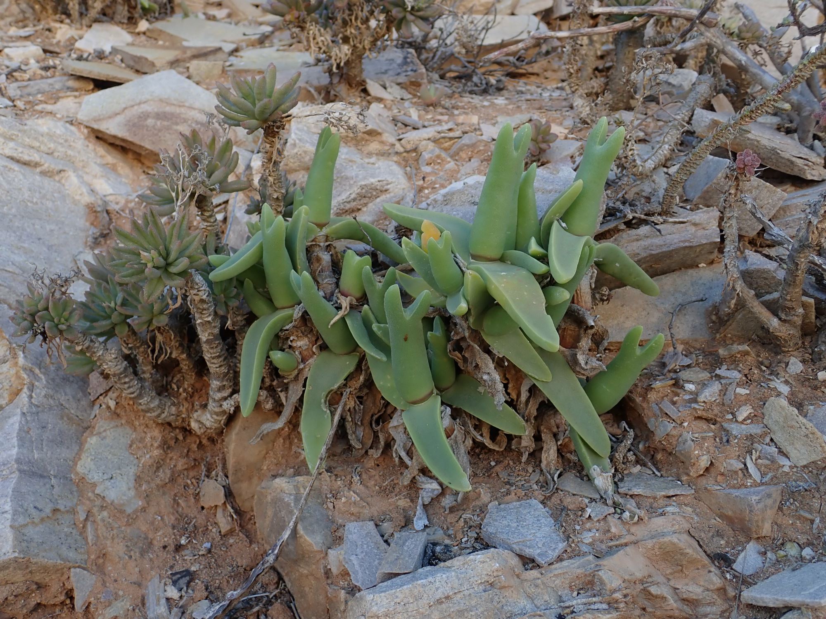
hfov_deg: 60.0
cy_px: 310
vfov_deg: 46.8
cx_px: 413
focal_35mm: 30
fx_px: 716
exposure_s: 1/100
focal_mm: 5.5
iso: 100
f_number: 3.2
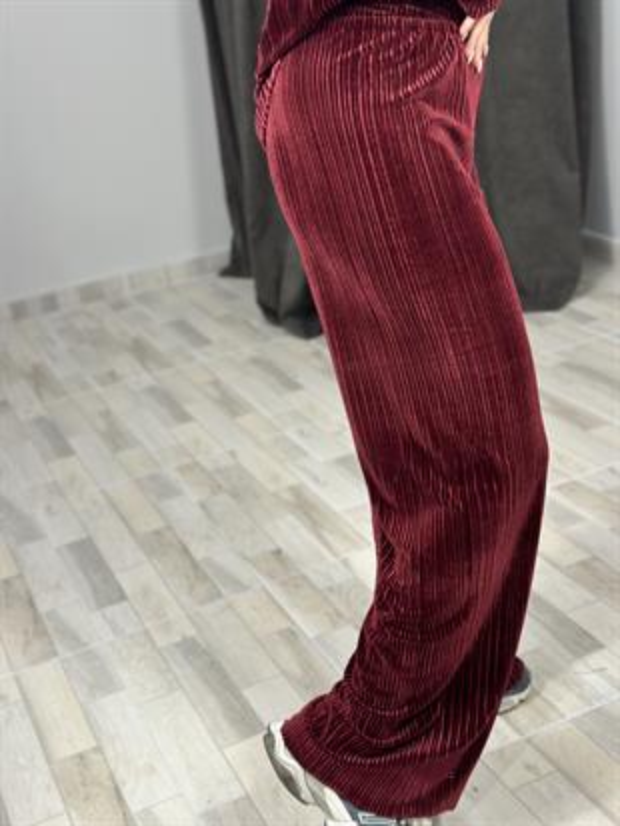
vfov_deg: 39.6
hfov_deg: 30.3
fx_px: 1146
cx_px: 310
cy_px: 413
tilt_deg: -46.9
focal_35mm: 48
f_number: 1.78
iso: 80
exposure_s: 1/50
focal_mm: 6.86
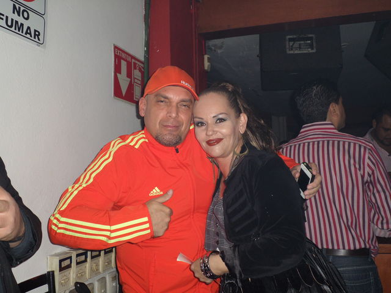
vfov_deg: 39.7
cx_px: 196
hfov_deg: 51.4
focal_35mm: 36
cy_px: 146
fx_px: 407
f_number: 3
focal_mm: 6.5
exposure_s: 1/45
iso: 120
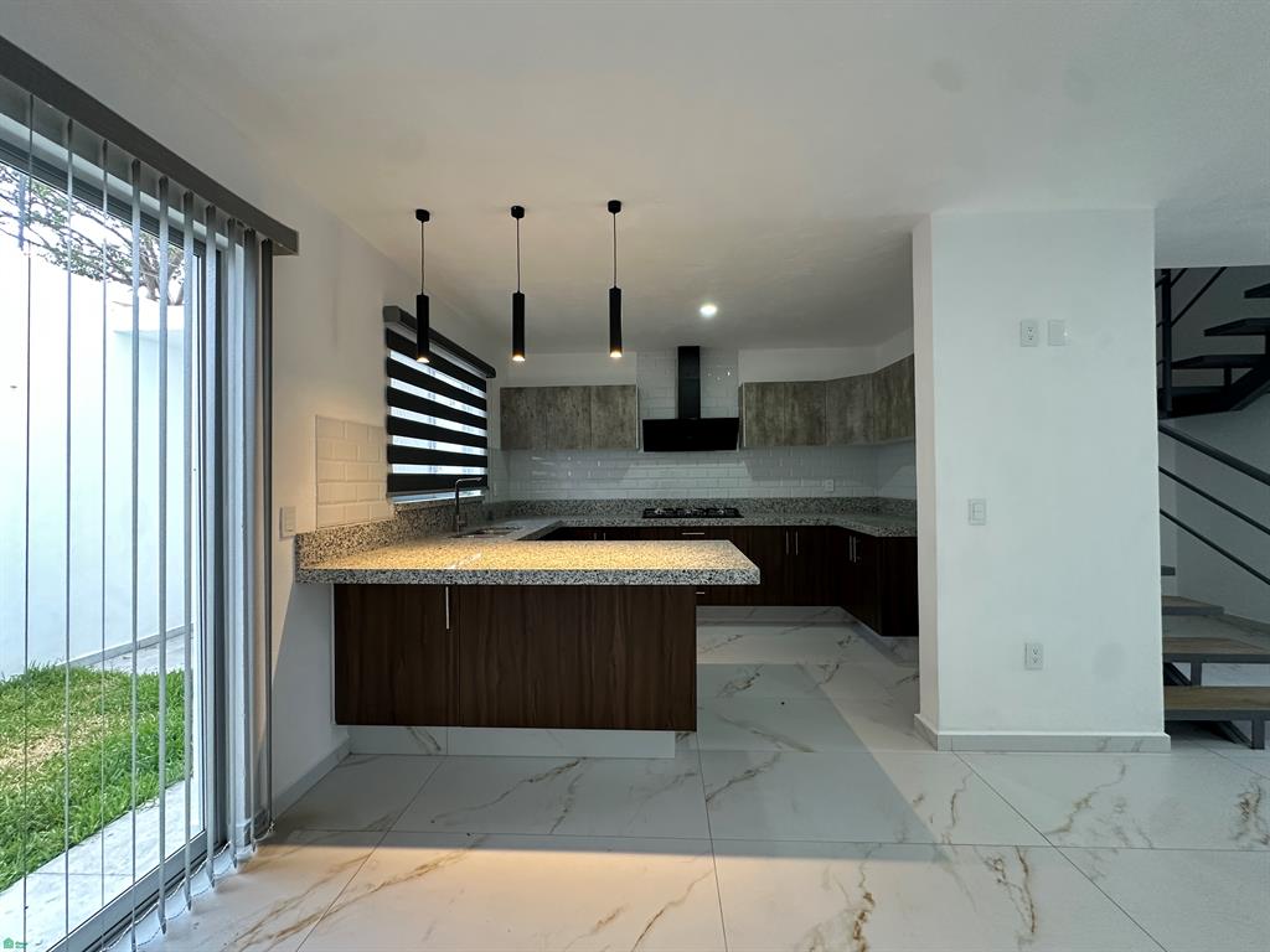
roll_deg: +0.6
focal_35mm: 14
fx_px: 514
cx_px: 635
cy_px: 476
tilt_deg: -0.6
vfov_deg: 85.7
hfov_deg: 102.1
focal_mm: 2.22
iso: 250
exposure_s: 1/60
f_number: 2.2
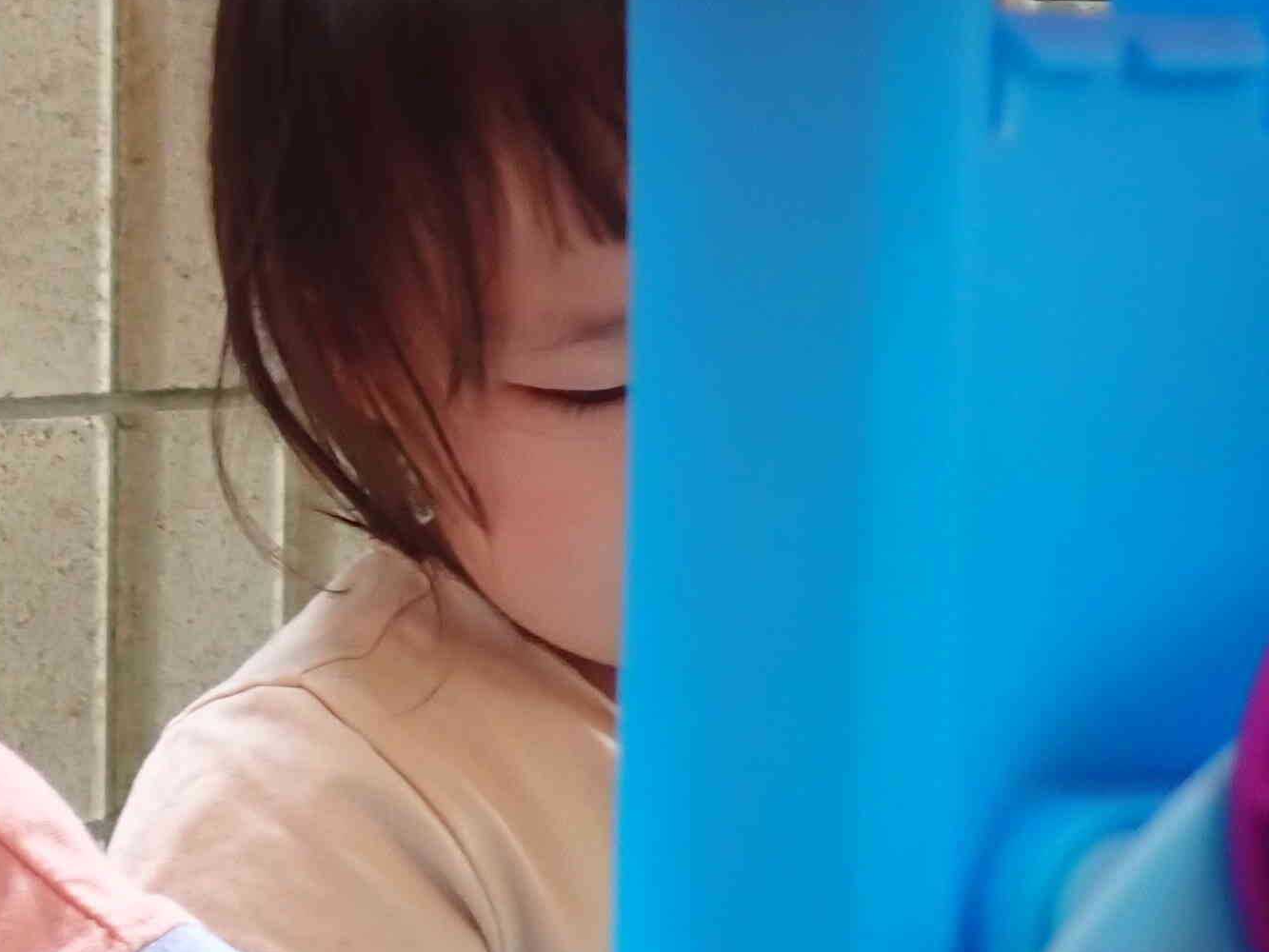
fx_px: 2750
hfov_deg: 23.5
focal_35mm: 75
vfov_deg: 19.6
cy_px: 448
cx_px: -300
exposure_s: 1/125
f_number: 2
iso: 200
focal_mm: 4.5
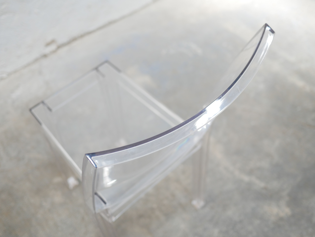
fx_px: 364
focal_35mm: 40
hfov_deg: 46.8
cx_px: 158
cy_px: 118
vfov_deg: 36.0
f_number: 1.7
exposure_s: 1/60
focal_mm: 20
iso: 250
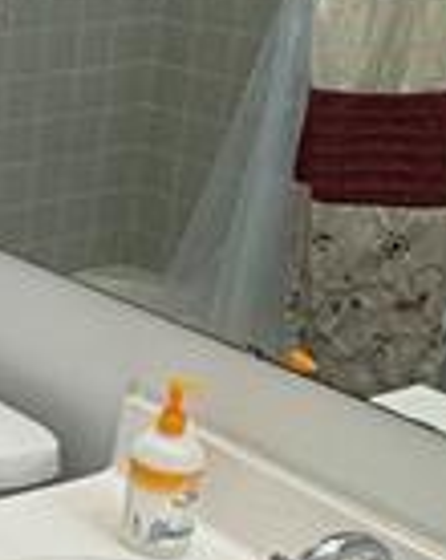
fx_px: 1257
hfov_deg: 16.3
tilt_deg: -17.7
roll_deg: +0.9
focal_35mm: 76
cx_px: -401
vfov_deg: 25.1
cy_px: 231
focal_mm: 2.22
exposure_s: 1/120
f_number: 2.2
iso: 160
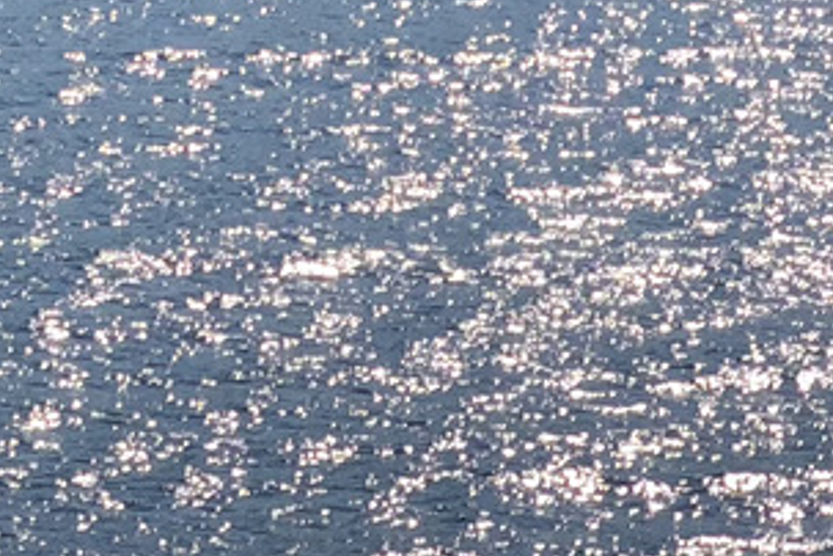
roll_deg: +0.9
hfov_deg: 7.1
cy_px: -831
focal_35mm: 286
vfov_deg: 4.7
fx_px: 6617
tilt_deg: +1.6
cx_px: -311
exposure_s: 1/3690
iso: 16
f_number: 2.4
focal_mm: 6
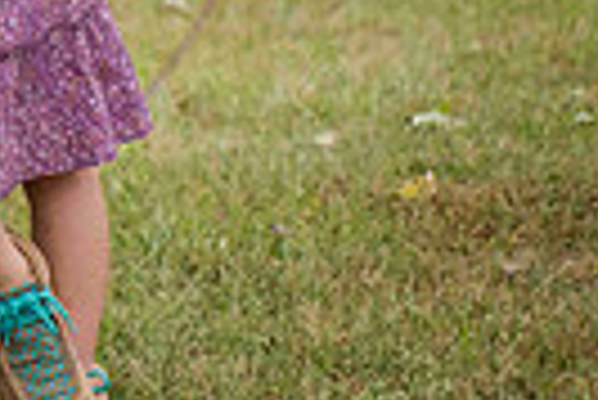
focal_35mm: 364
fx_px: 6053
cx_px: -620
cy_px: -420
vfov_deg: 3.7
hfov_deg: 5.5
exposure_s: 1/500
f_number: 4.5
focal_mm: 80
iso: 400
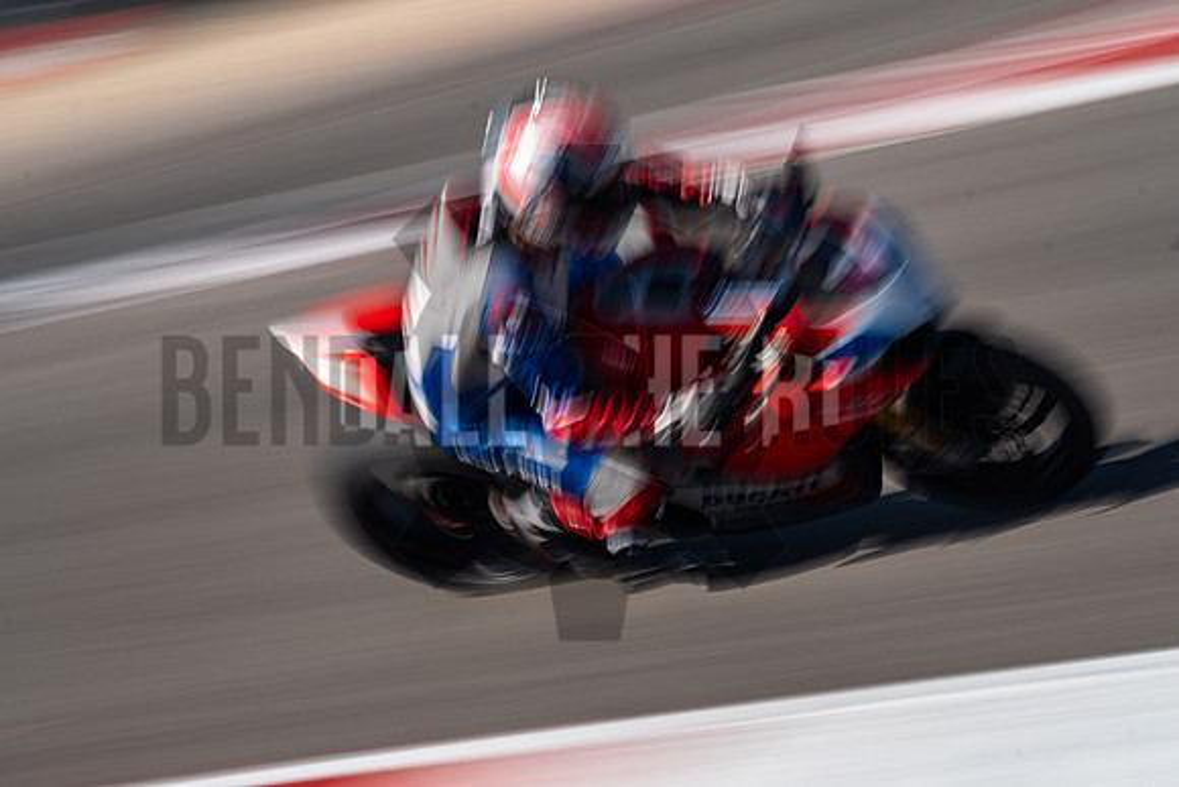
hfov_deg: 15.1
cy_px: 394
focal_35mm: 136
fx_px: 4455
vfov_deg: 10.1
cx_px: 590
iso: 160
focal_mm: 90.6
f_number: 20
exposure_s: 1/20
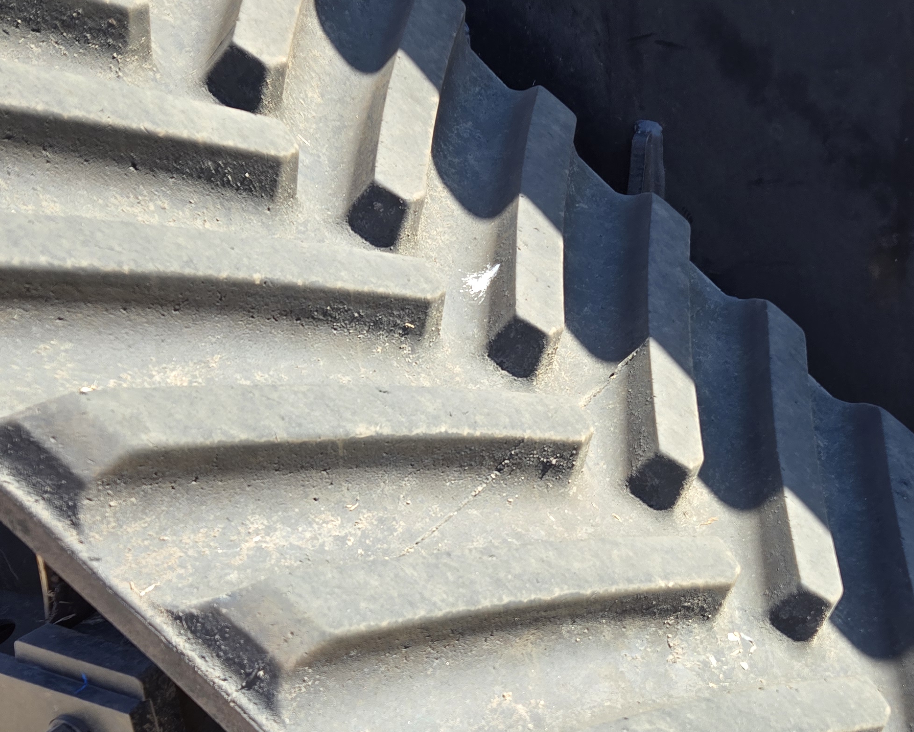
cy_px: 547
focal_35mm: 46
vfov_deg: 32.2
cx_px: 591
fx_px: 1244
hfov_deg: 40.0
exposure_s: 1/308
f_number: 1.8
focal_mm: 5.4
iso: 25
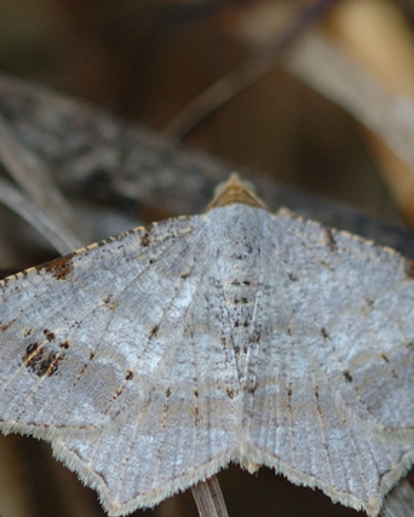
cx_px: 254
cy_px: 353
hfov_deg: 3.9
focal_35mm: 392
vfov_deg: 4.9
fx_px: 6003
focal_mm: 105
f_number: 5
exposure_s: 1/200
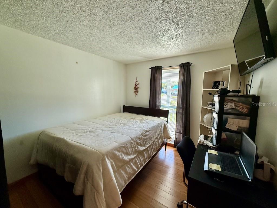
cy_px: 104
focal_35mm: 14
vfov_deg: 85.7
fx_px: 112
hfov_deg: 102.1
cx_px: 138
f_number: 2.2
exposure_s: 1/120
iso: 250
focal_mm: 2.22
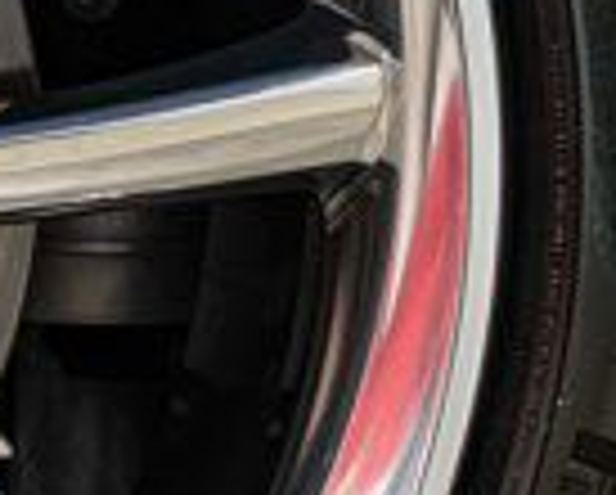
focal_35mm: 231
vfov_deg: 6.7
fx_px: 4217
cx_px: -567
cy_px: 250
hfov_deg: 8.0
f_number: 5
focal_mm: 33
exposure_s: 1/30
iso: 1600
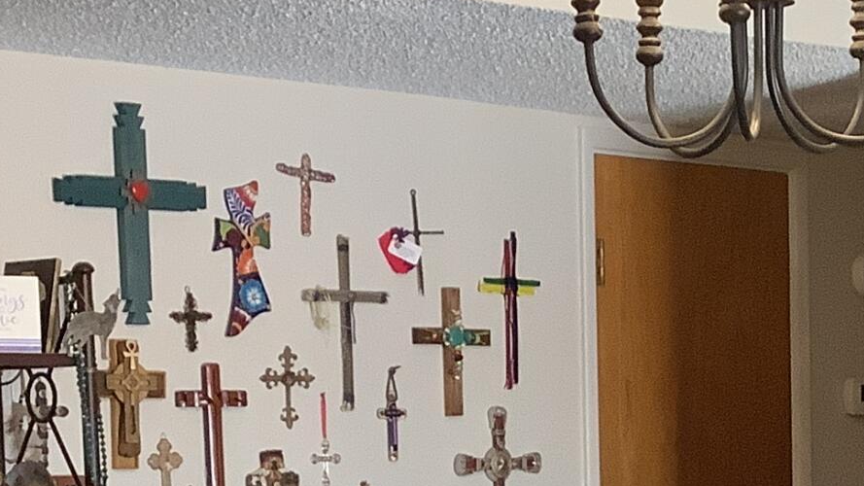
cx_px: 704
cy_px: 666
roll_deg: +1.0
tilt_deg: -6.2
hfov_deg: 18.6
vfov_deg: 10.4
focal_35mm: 114
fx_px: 2612
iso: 250
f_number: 2.4
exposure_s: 1/60
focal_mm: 3.3
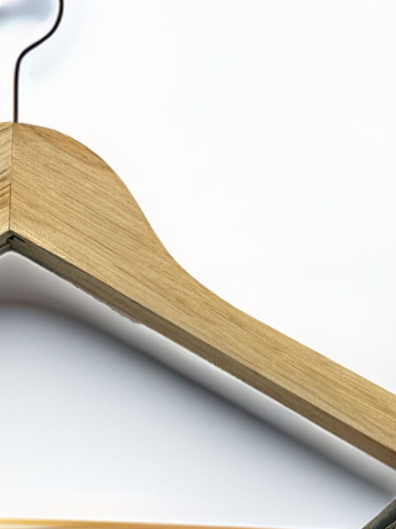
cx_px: 35
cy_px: 1016
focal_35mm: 103
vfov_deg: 15.7
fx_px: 1573
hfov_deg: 14.2
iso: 80
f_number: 1.78
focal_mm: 6.86
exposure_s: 1/100
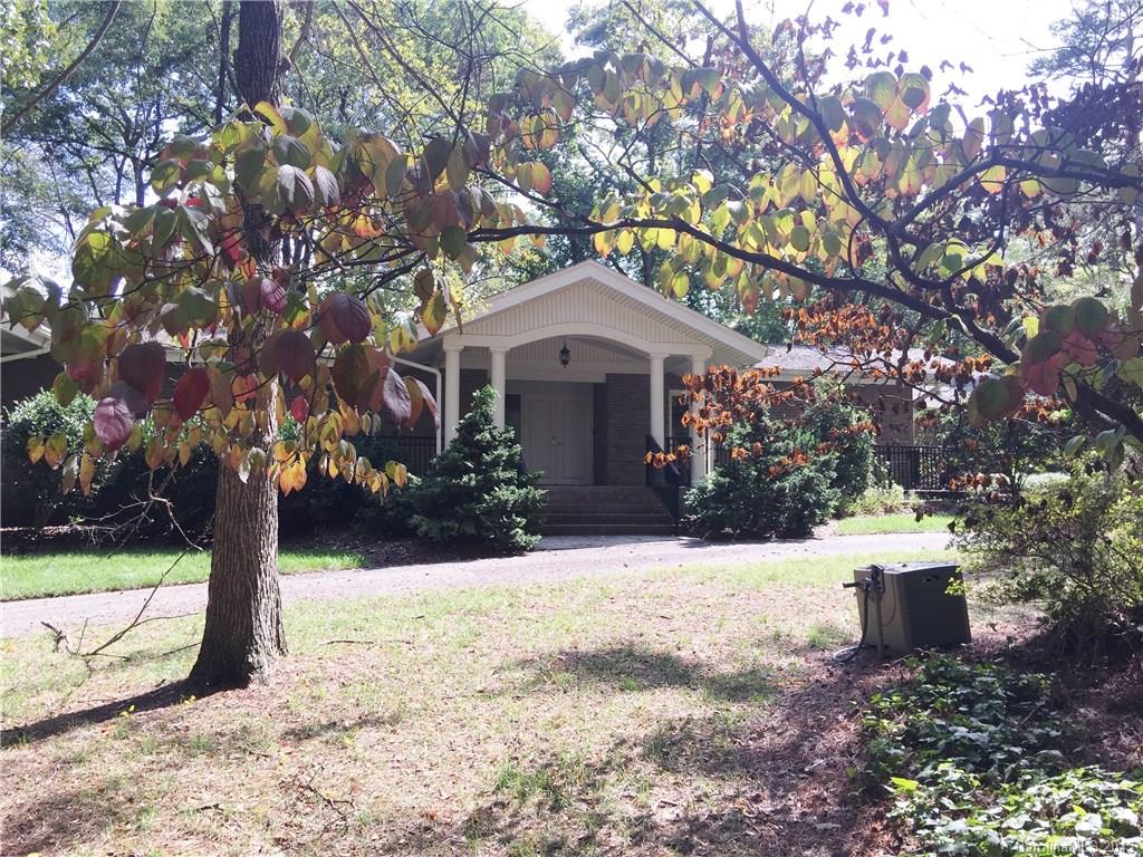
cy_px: 428
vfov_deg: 48.2
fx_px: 958
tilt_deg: +4.4
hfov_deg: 61.7
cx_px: 572
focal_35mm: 29
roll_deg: -1.7
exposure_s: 1/488
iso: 32
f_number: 2.2
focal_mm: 4.15
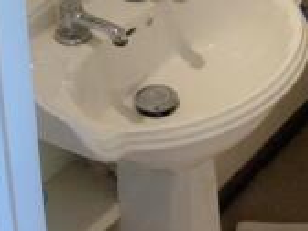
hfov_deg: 19.2
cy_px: 33
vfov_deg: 14.5
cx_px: 268
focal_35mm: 101
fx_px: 899
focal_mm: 18
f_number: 4
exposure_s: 1/160
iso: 1600
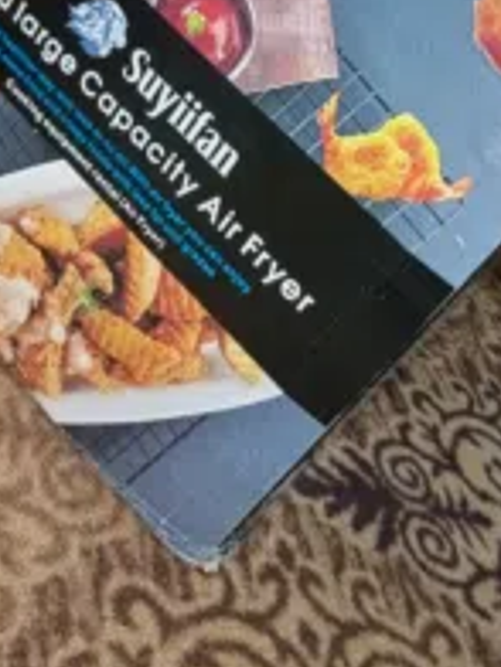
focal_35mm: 49
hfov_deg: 29.7
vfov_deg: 37.2
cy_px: 109
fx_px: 946
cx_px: 256
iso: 1075
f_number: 1.7
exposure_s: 1/50
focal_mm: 5.25
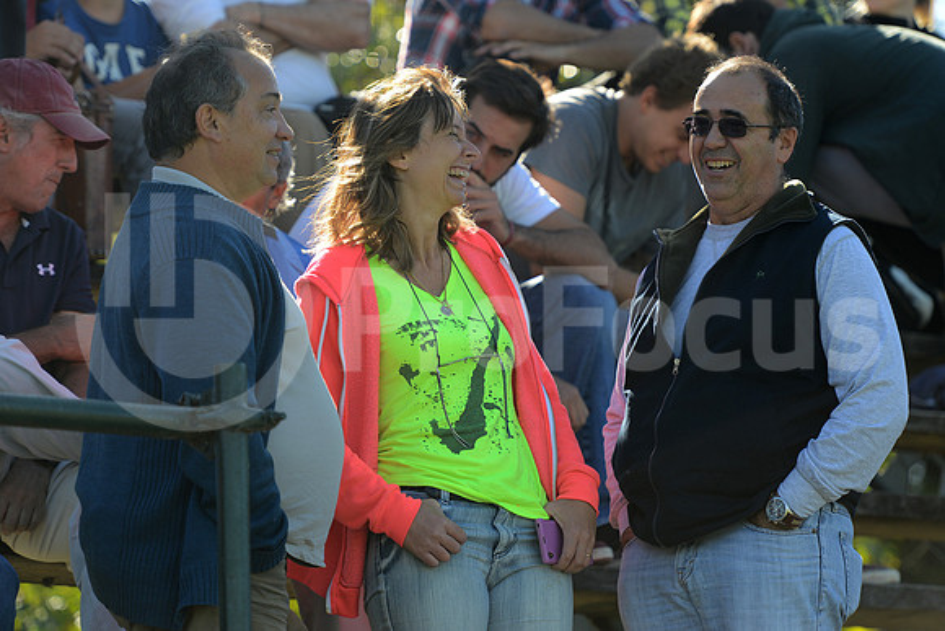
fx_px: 5514
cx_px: 472
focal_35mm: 210
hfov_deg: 9.8
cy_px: 316
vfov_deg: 6.5
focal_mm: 210
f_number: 4
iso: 320
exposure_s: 1/500
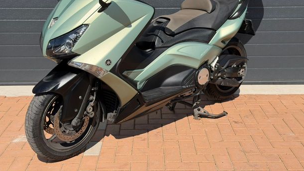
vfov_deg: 21.7
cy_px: 55
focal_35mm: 55
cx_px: 151
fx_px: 443
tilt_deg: -10.6
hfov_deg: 37.9
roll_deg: +0.7
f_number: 1.78
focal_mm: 6.76
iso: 100
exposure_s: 1/5208
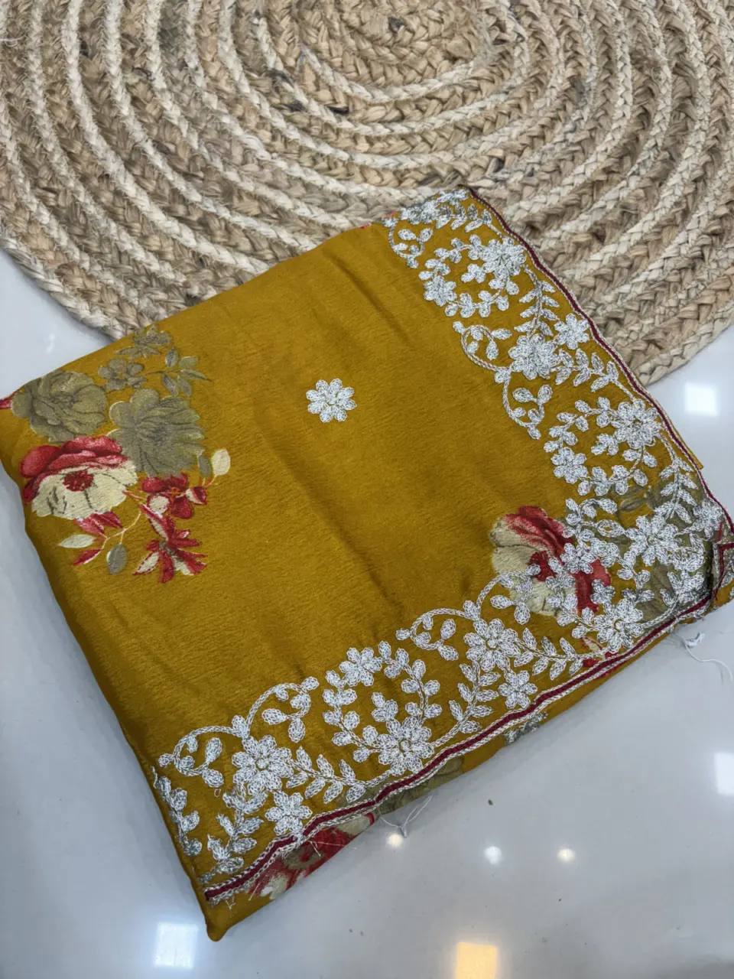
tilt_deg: -68.0
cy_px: 490
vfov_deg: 67.3
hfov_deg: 53.1
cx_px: 367
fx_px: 735
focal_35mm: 26
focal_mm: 5.96
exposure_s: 1/100
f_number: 1.6
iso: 100
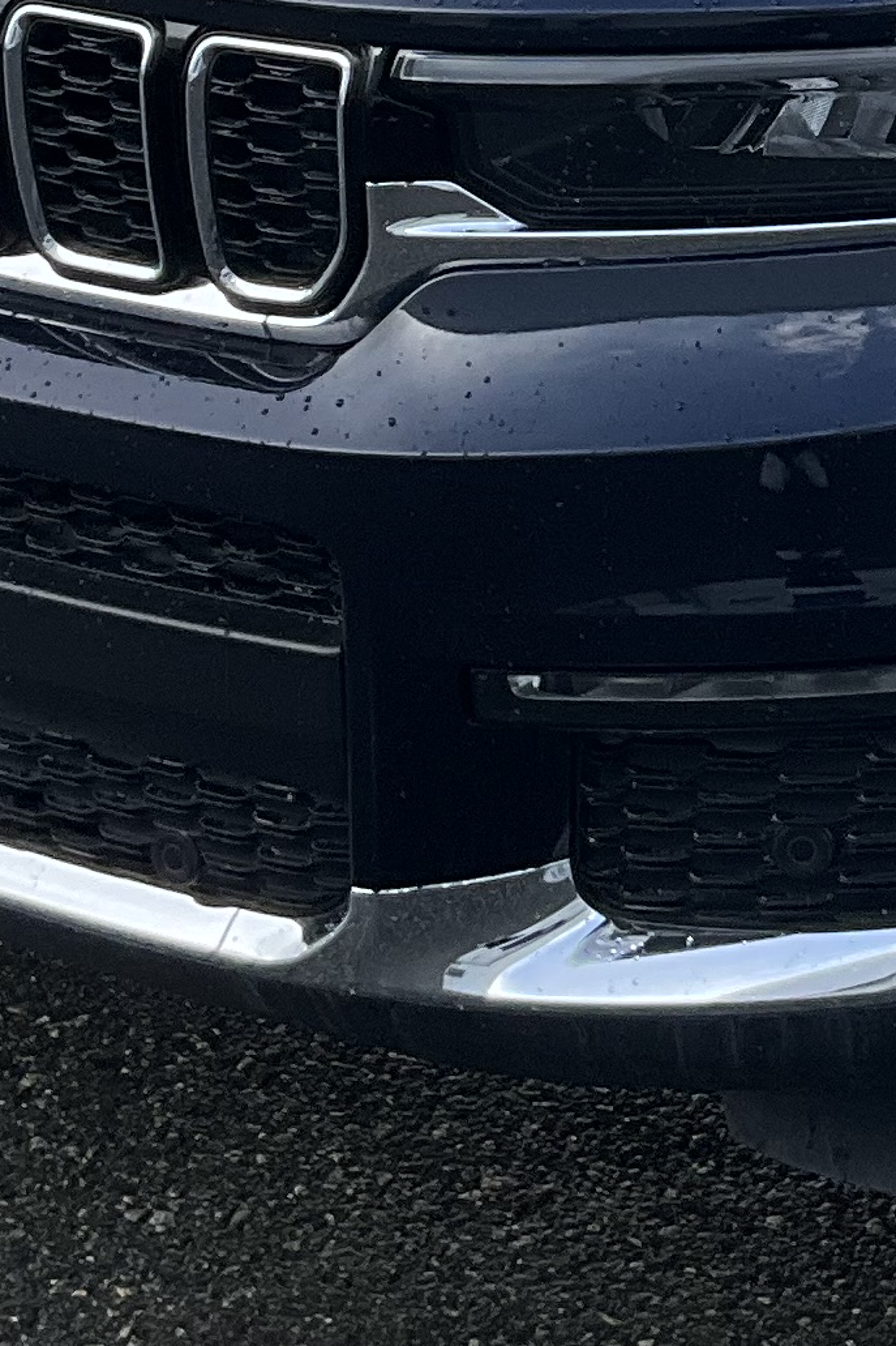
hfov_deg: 11.2
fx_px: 4406
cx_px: 1309
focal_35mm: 118
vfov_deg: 16.8
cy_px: -154
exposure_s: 1/562
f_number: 1.8
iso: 25
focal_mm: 3
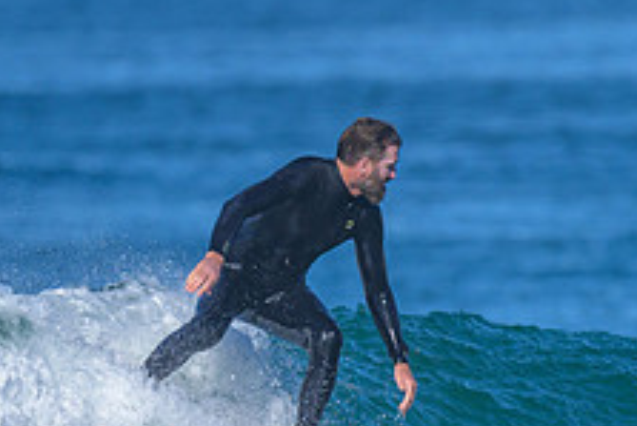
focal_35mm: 2865
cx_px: 349
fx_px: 50726
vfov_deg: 0.5
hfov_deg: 0.7
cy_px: 301
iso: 280
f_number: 6.3
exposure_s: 1/2000
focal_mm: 800
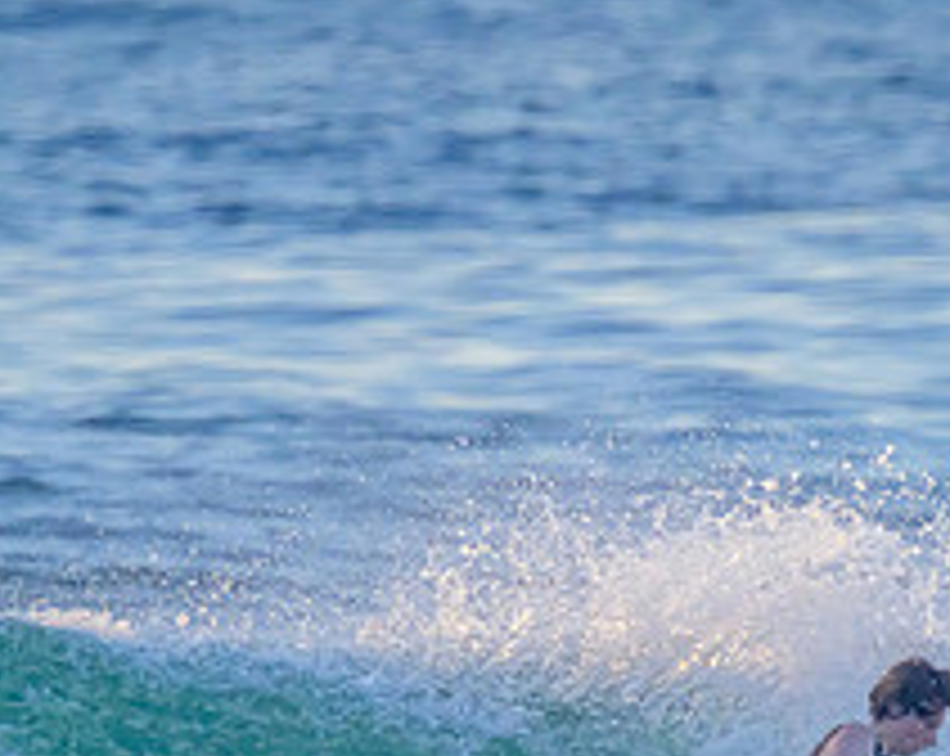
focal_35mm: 2069
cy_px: 853
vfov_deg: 0.7
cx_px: 752
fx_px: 58065
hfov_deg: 0.9
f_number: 11
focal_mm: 800
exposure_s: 1/1250
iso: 2800
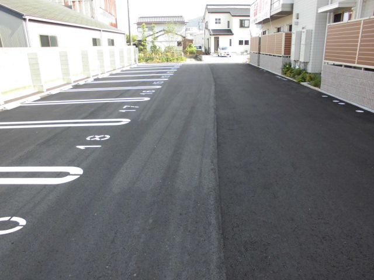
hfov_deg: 67.3
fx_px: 281
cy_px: 140
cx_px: 187
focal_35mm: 26
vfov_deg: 53.1
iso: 100
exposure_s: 1/125
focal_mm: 4.6
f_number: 3.5
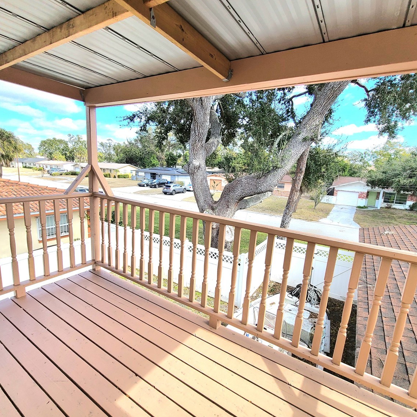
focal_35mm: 16
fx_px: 218
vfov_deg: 87.4
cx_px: 207
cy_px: 208
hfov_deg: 87.4
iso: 50
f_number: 2.2
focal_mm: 2.2
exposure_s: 1/1000
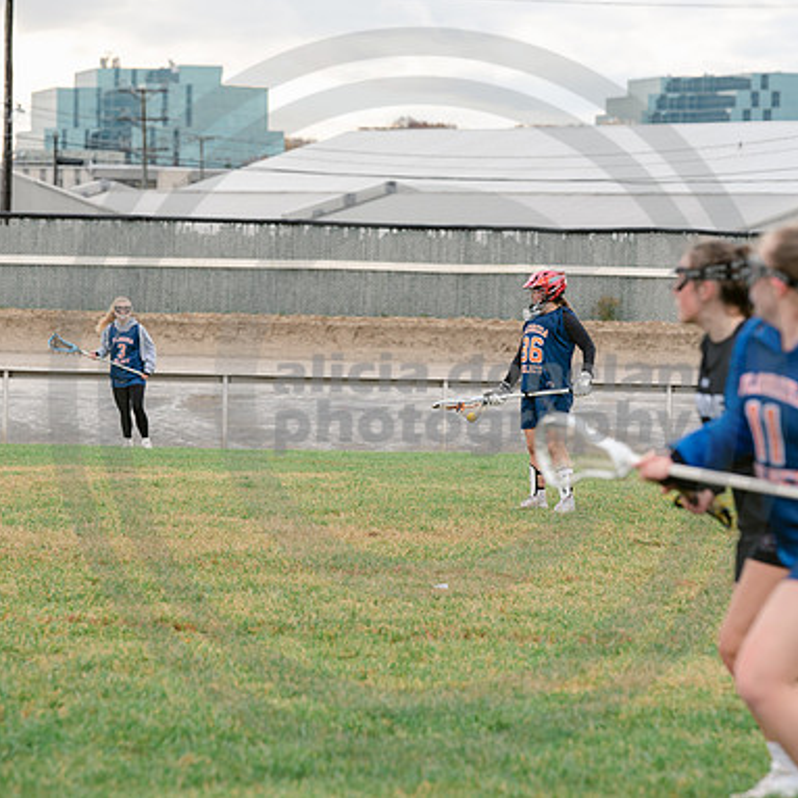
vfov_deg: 9.1
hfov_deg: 9.1
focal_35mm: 193
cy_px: 397
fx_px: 5034
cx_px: 419
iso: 400
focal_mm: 150
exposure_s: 1/1250
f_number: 4.5
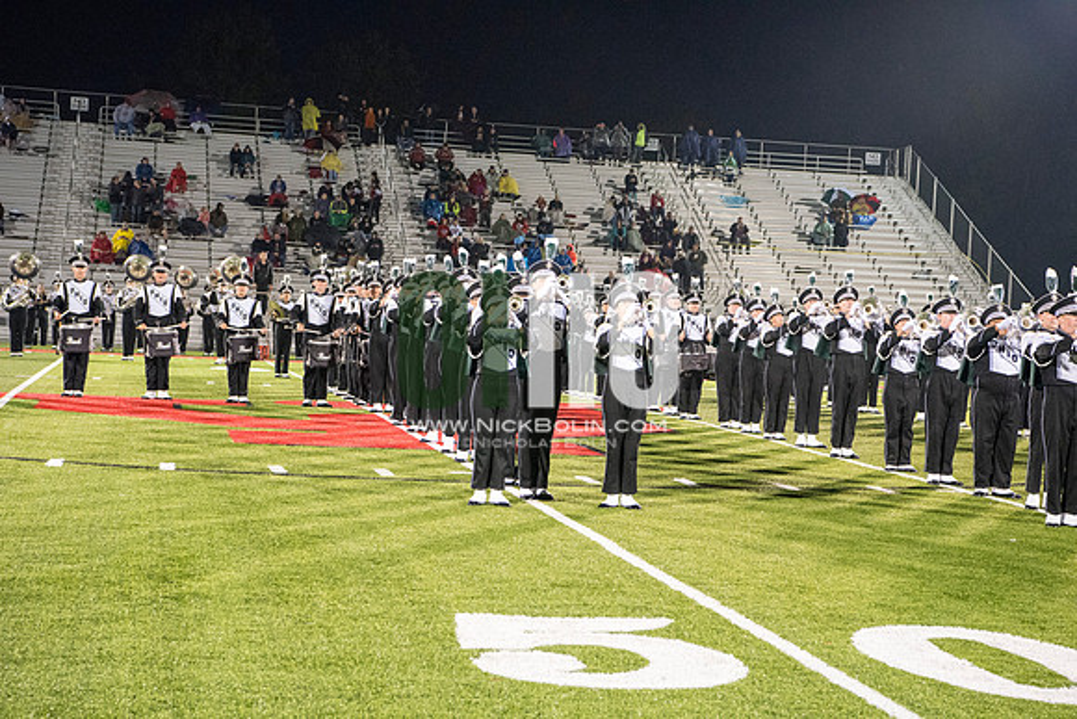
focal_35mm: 70
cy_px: 360
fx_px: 2095
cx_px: 538
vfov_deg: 19.5
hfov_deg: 28.8
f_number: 5.6
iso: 5000
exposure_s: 1/200
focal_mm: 70
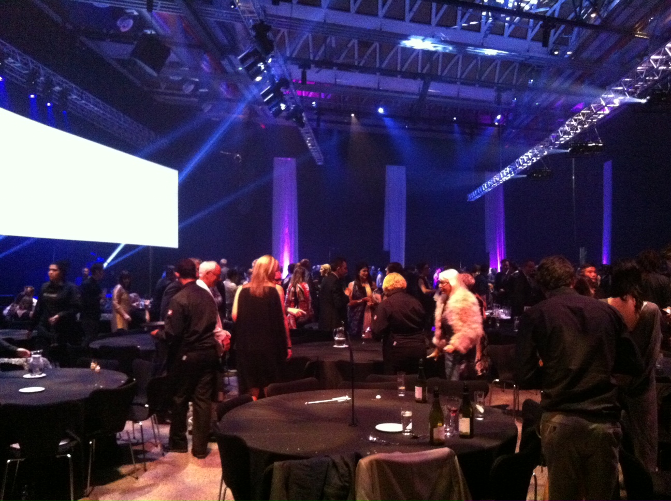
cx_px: 336
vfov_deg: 40.6
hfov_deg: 52.7
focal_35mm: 35
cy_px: 250
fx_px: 677
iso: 1000
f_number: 2.8
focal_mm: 3.85
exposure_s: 1/15
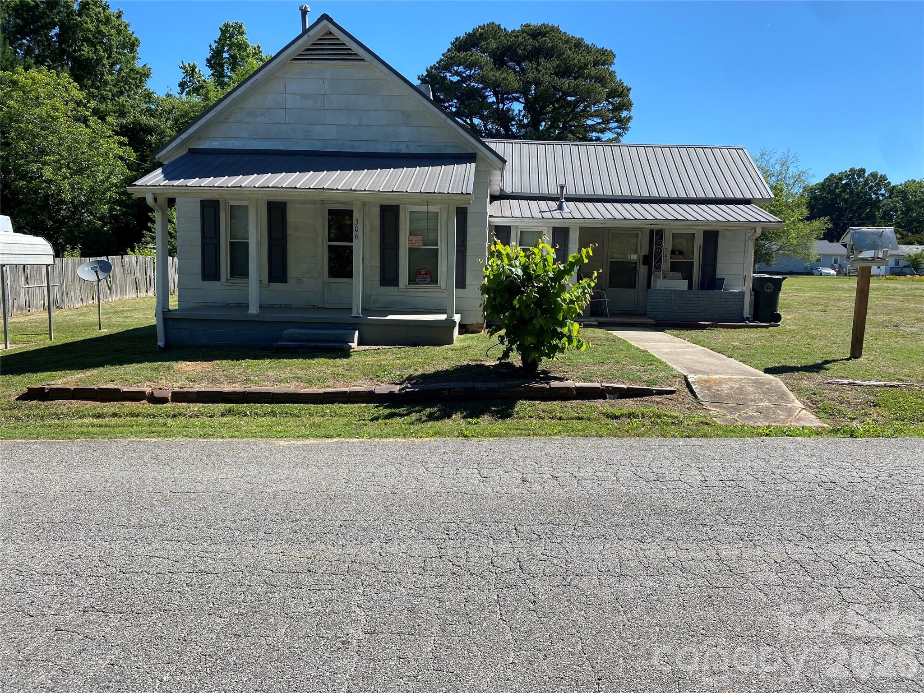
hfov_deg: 67.3
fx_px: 694
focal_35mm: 26
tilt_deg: -6.8
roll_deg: -0.5
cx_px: 462
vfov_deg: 53.1
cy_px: 346
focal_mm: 4.25
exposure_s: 1/1898
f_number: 1.8
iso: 32
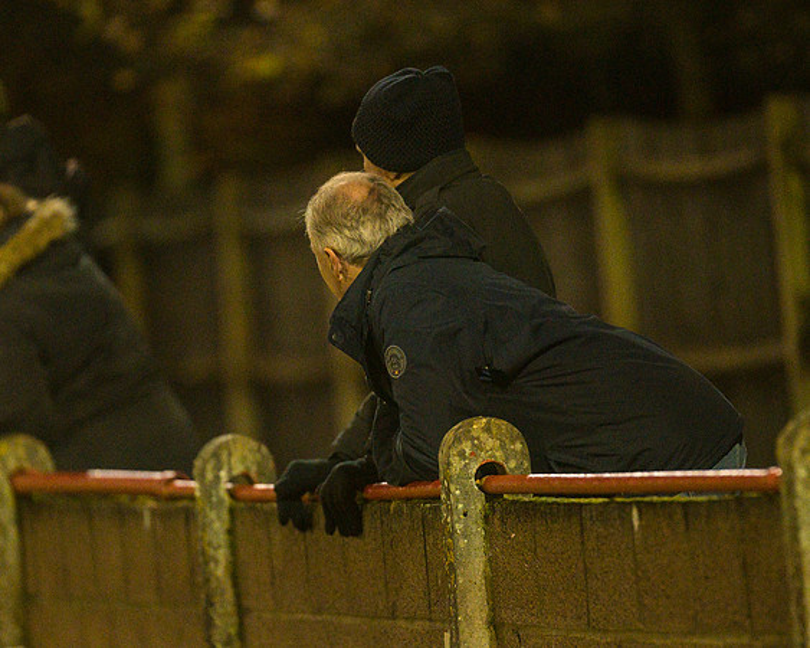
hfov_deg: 4.2
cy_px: 324
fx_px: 10952
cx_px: 356
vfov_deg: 3.4
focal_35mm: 457
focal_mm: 270
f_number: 2.8
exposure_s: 1/800
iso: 5000
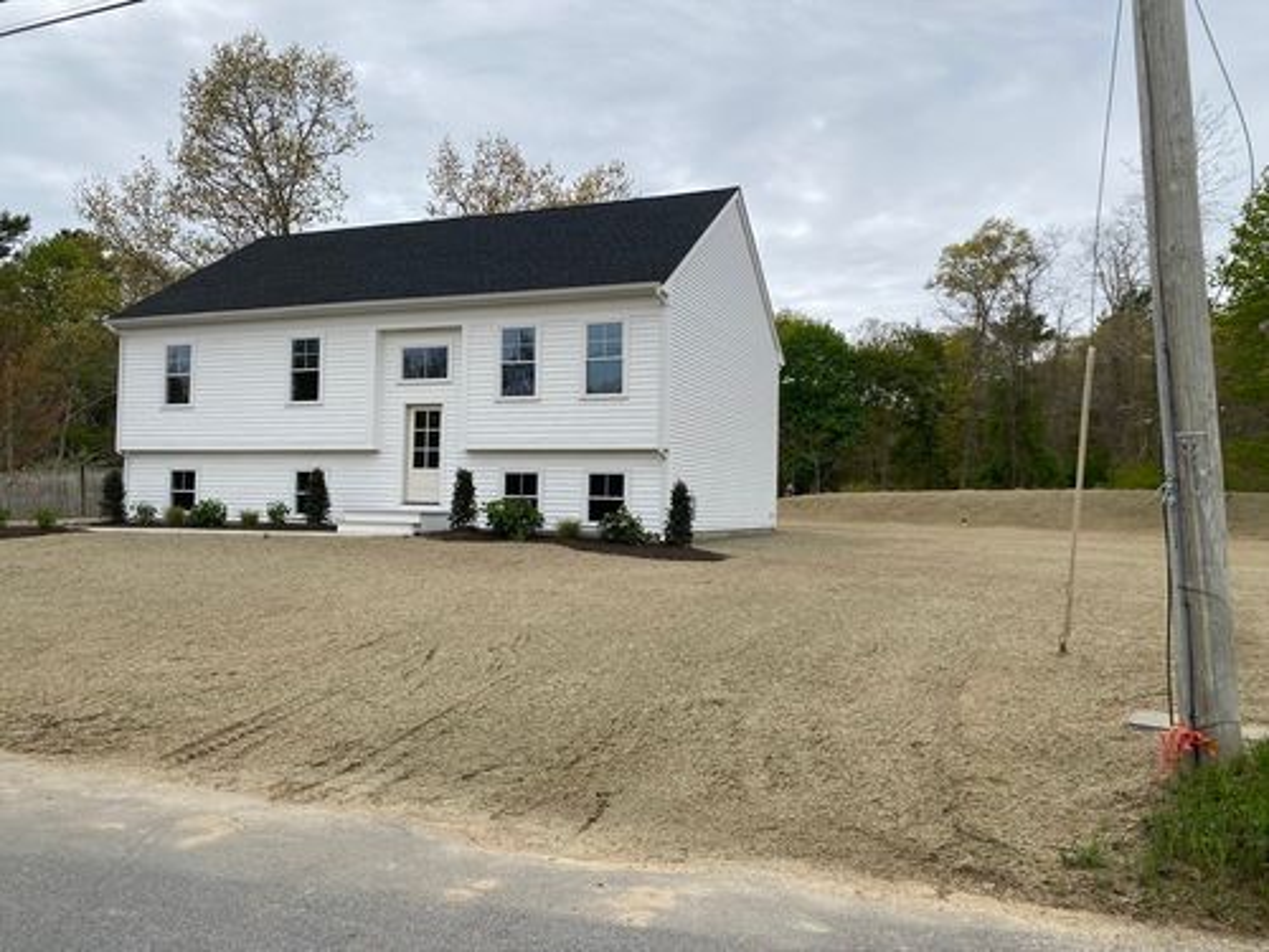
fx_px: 953
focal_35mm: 26
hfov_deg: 67.3
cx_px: 634
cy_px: 476
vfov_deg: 53.1
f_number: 1.8
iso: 32
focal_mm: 4.25
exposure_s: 1/640
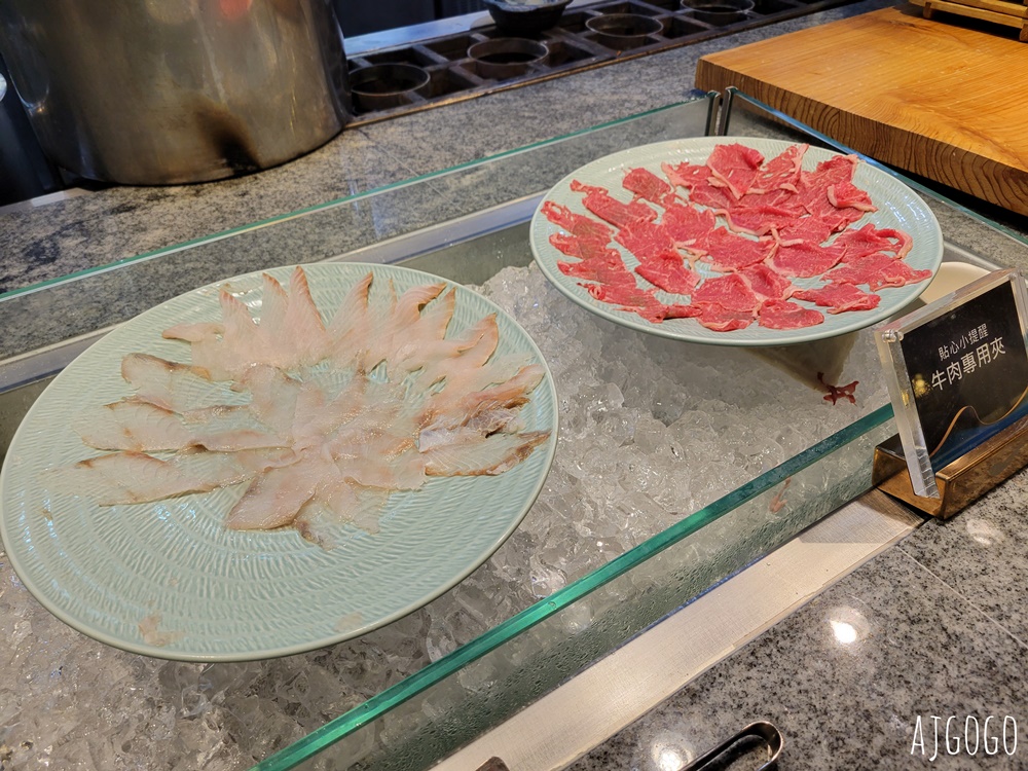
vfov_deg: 53.1
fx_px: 772
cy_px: 386
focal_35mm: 26
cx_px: 514
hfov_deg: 67.3
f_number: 1.8
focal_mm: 5.4
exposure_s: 1/120
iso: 125
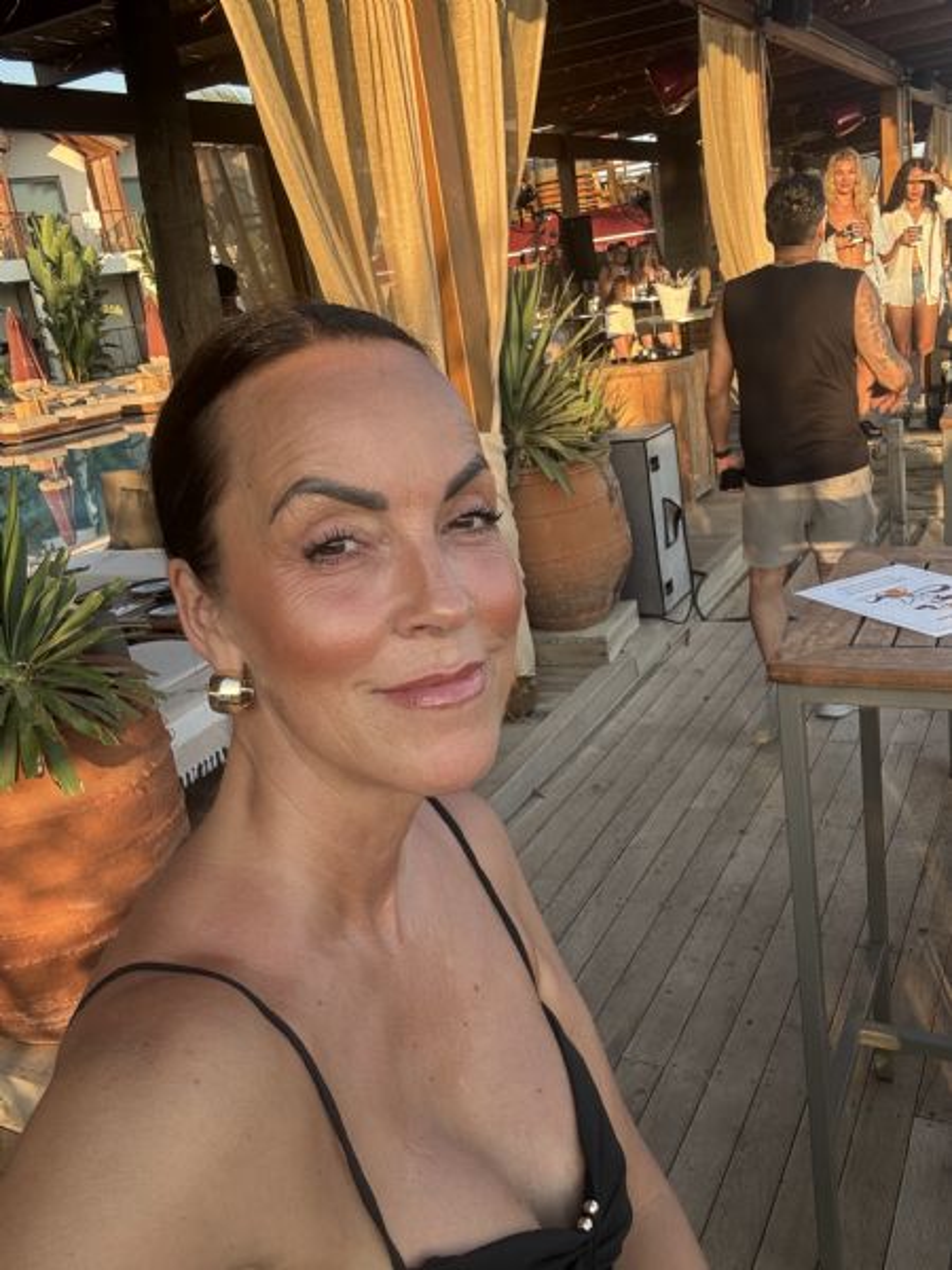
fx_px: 1100
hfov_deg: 46.8
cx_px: 476
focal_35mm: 30
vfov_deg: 60.0
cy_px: 635
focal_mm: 2.69
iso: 20
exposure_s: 1/153
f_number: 1.9
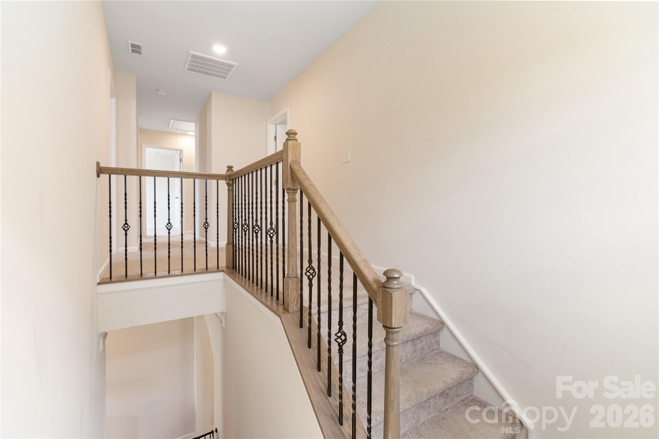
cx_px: 330
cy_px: 220
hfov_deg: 96.7
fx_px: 293
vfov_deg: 73.7
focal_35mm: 16
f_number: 5.6
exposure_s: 1/15
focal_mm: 16
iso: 3200
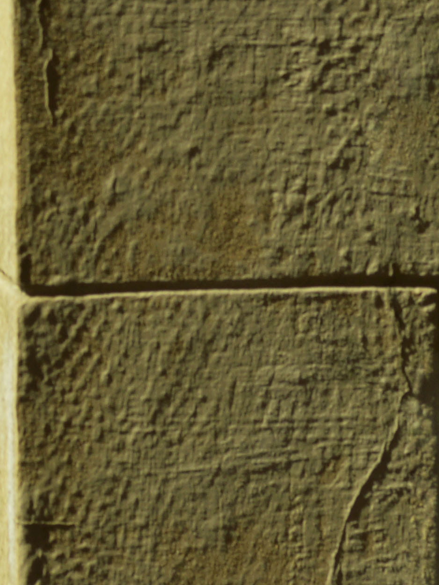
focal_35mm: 166
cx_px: -104
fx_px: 2806
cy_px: 32
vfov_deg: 11.8
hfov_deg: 8.8
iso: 100
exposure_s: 1/125
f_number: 8
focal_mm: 24
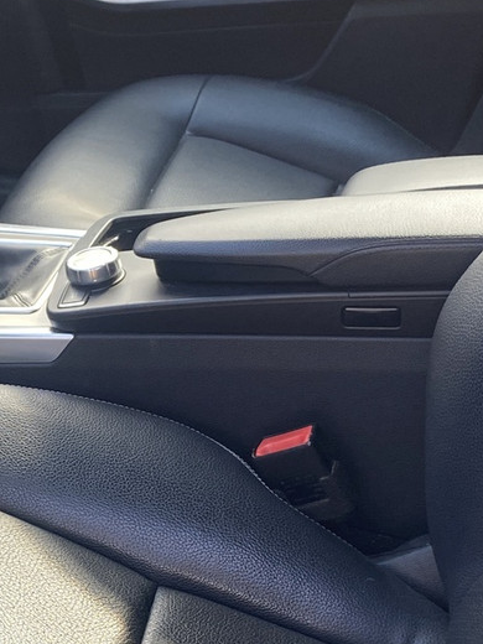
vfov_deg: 24.4
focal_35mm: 80
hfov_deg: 17.9
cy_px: 398
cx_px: -20
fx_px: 1488
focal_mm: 4.25
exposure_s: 1/121
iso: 80
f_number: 1.8
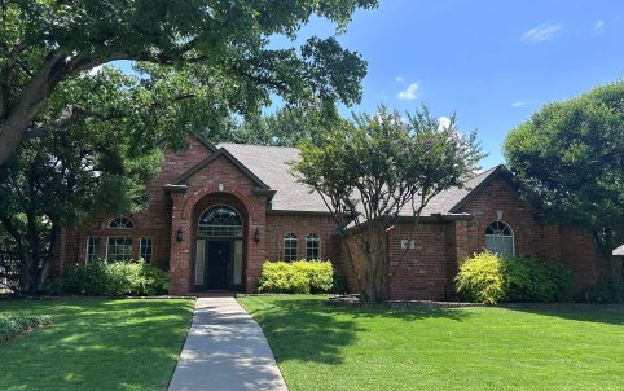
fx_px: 459
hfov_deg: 68.4
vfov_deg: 46.1
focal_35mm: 27
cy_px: 202
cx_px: 312
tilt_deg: +8.5
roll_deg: -0.8
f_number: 1.78
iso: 80
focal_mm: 6.86
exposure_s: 1/2252
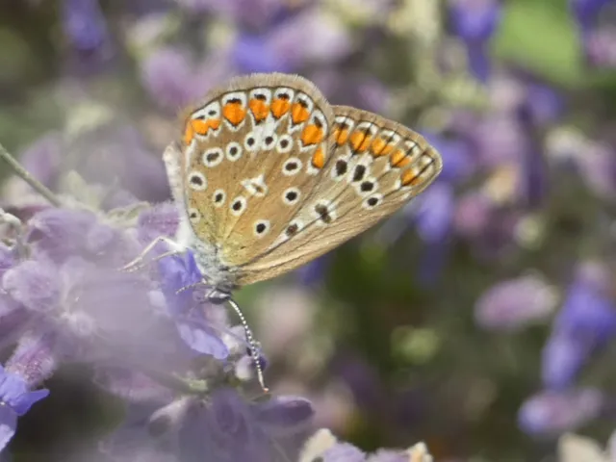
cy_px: 231
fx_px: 6833
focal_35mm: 384
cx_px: 308
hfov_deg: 5.2
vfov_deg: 3.9
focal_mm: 68.8
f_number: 5.6
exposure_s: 1/125
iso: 80
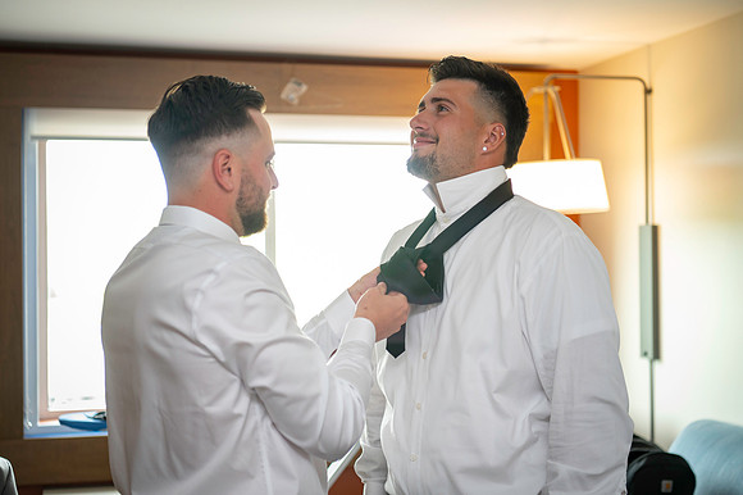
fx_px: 1098
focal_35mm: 53
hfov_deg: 37.4
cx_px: 372
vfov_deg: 25.4
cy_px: 248
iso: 800
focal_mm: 50
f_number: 2.8
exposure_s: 1/125
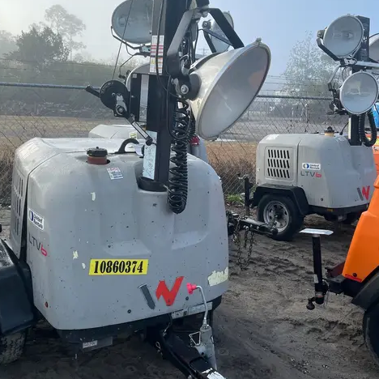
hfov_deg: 46.0
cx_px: 178
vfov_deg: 45.9
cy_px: 165
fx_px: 446
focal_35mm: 36
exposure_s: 1/1212
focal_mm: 5.1
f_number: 1.6
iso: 50
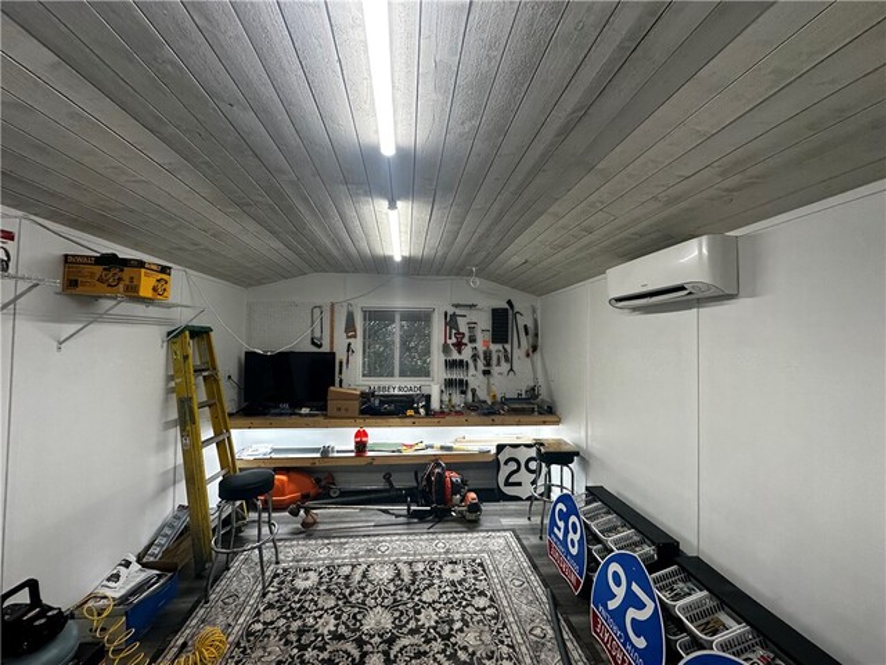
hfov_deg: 102.1
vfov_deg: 85.7
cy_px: 332
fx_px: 358
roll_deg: +0.2
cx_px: 443
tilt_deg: +1.2
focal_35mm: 14
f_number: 2.2
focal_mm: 2.22
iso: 160
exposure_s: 1/120
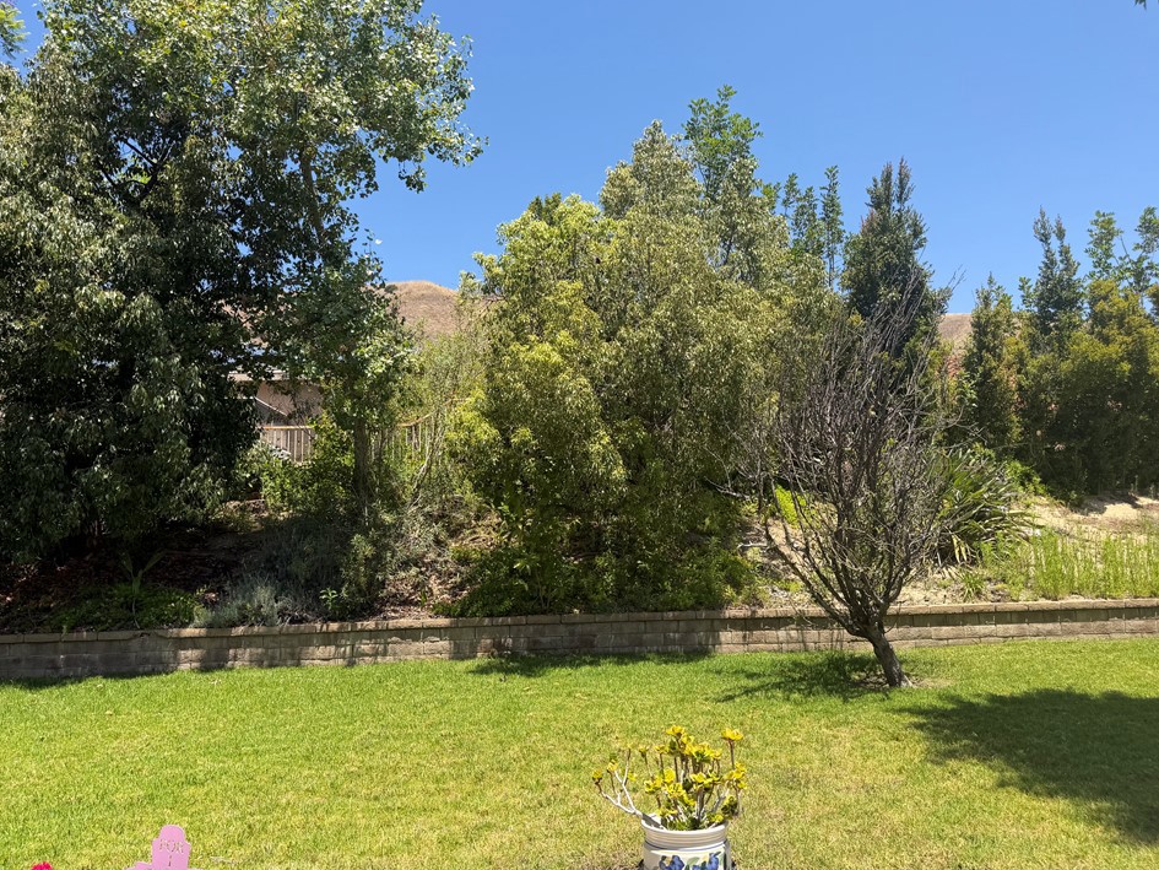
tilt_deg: +6.9
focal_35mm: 26
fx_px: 871
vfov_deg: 53.1
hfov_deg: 67.3
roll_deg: +1.7
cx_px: 579
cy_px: 429
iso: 80
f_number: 1.78
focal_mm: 6.76
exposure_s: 1/2110
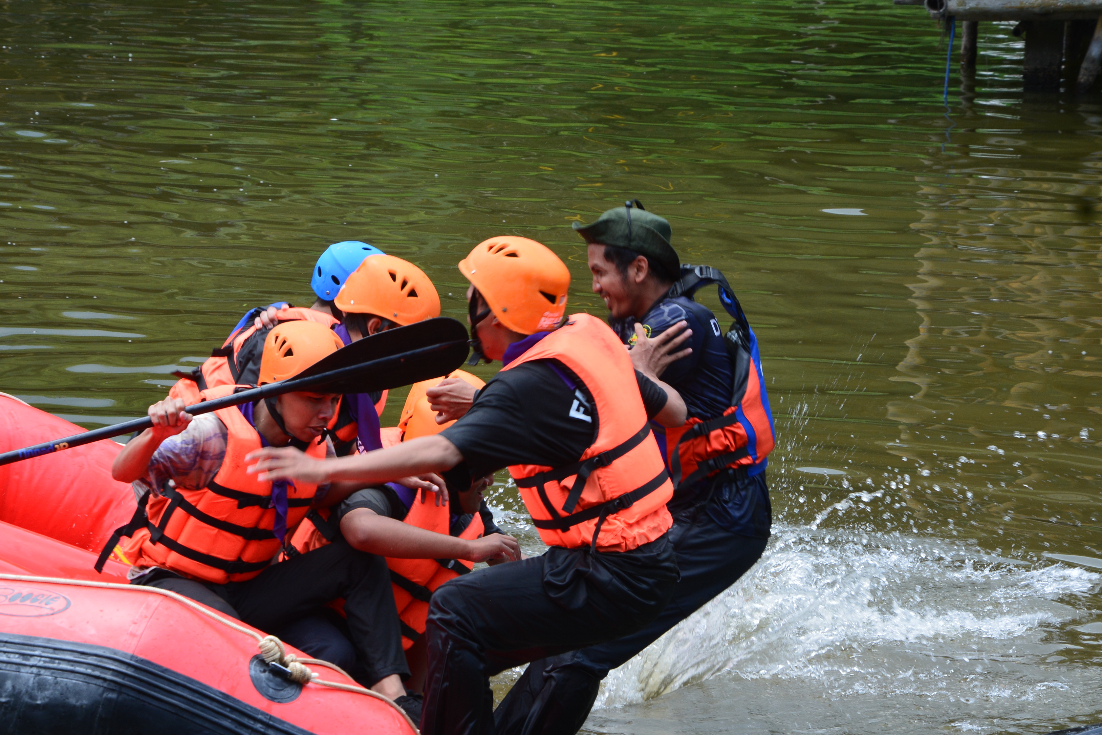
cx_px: 471
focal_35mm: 151
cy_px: 336
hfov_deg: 13.6
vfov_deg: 9.1
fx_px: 4613
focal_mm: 75
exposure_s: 1/200
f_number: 10
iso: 400
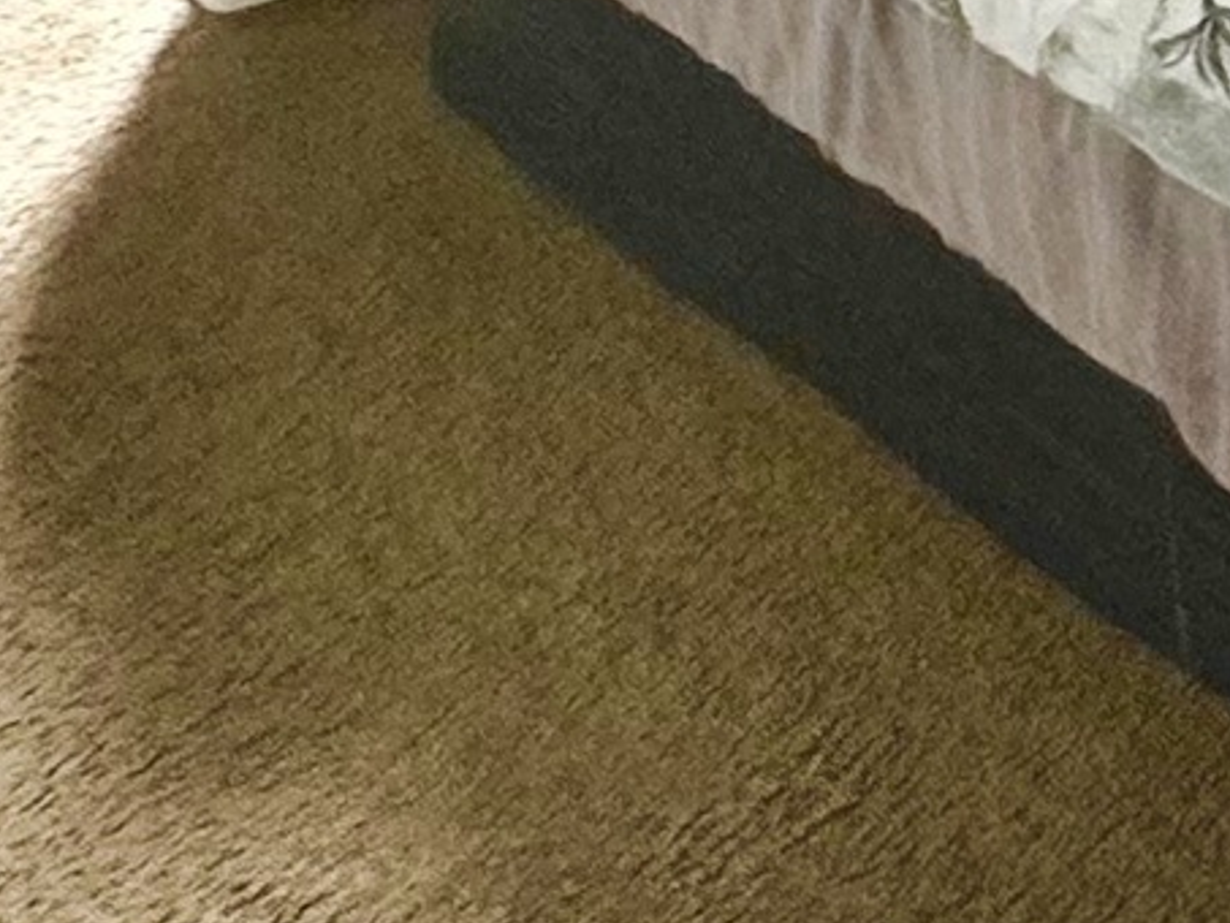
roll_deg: +0.7
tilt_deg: -8.9
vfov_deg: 10.5
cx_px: 3068
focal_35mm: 95
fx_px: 3377
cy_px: -1911
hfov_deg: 13.7
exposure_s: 1/60
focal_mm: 2.22
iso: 200
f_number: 2.2
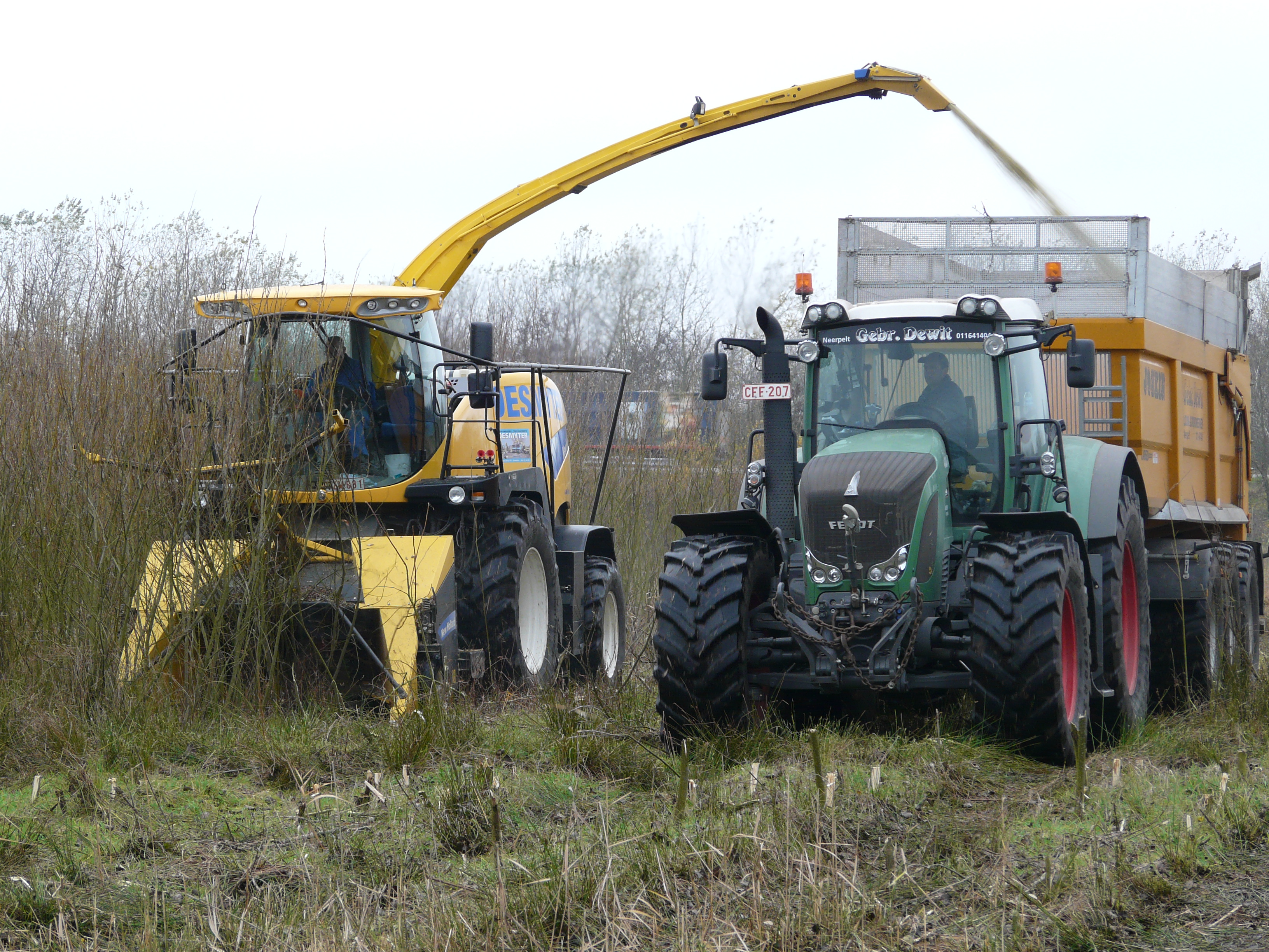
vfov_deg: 10.0
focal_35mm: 148
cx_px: 634
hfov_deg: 13.3
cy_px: 476
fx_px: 5426
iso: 100
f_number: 3.6
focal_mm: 24.4
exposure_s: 1/60
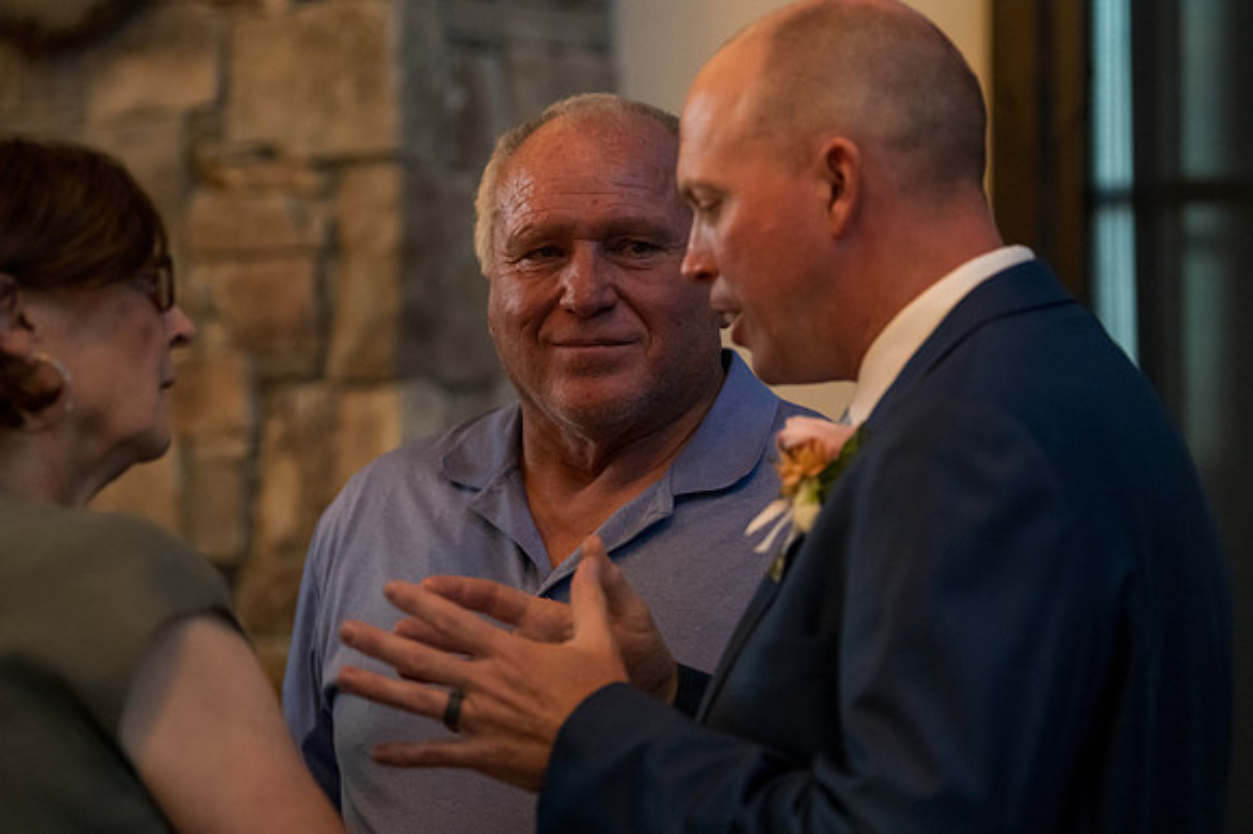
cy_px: 417
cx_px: 626
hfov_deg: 13.2
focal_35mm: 156
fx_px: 5426
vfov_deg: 8.8
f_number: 2.8
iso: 4000
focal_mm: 130
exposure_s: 1/320
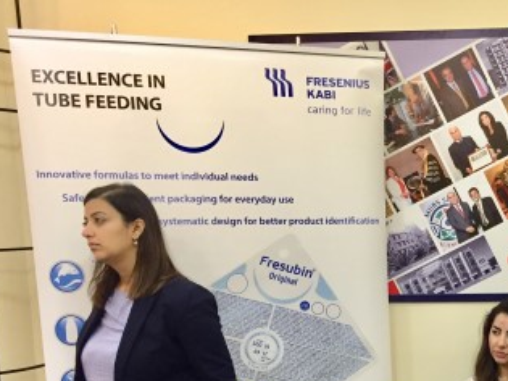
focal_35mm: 59
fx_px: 866
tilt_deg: -11.5
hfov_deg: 30.4
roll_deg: -0.6
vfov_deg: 23.8
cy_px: 375
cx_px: 506
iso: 80
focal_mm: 4.15
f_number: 2.2
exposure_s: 1/33
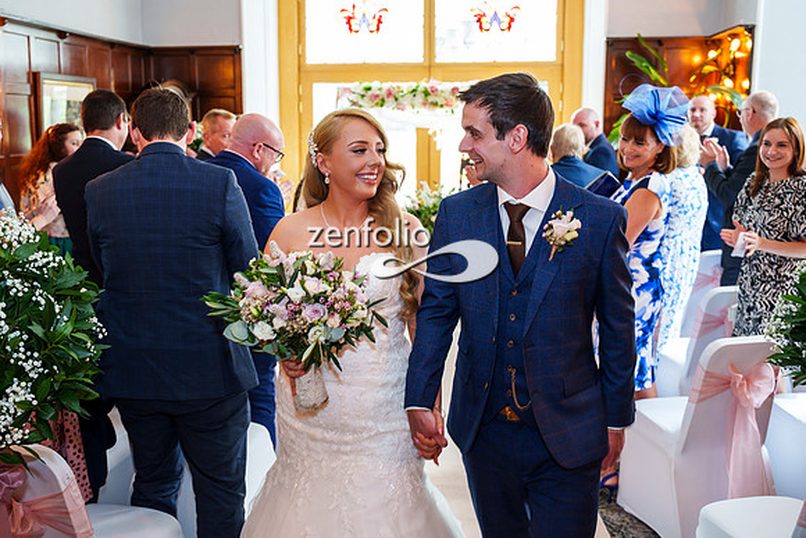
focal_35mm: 40
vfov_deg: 33.8
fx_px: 886
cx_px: 363
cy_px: 257
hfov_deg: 48.9
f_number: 3.5
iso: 800
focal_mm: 36
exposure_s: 1/80
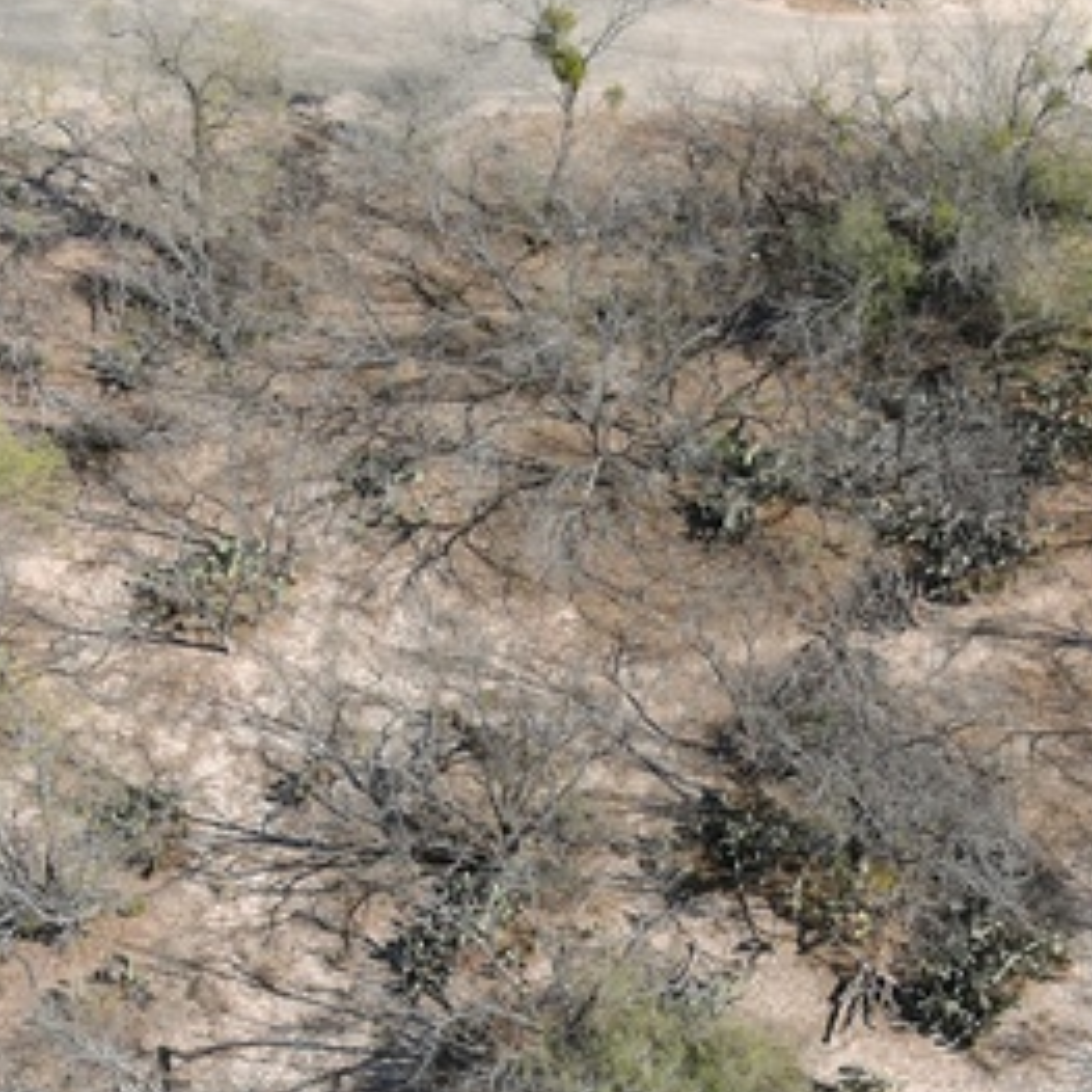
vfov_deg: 28.1
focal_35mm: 60
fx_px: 2141
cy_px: 845
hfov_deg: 28.0
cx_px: 889
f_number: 2.8
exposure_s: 1/640
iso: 100
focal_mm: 10.57
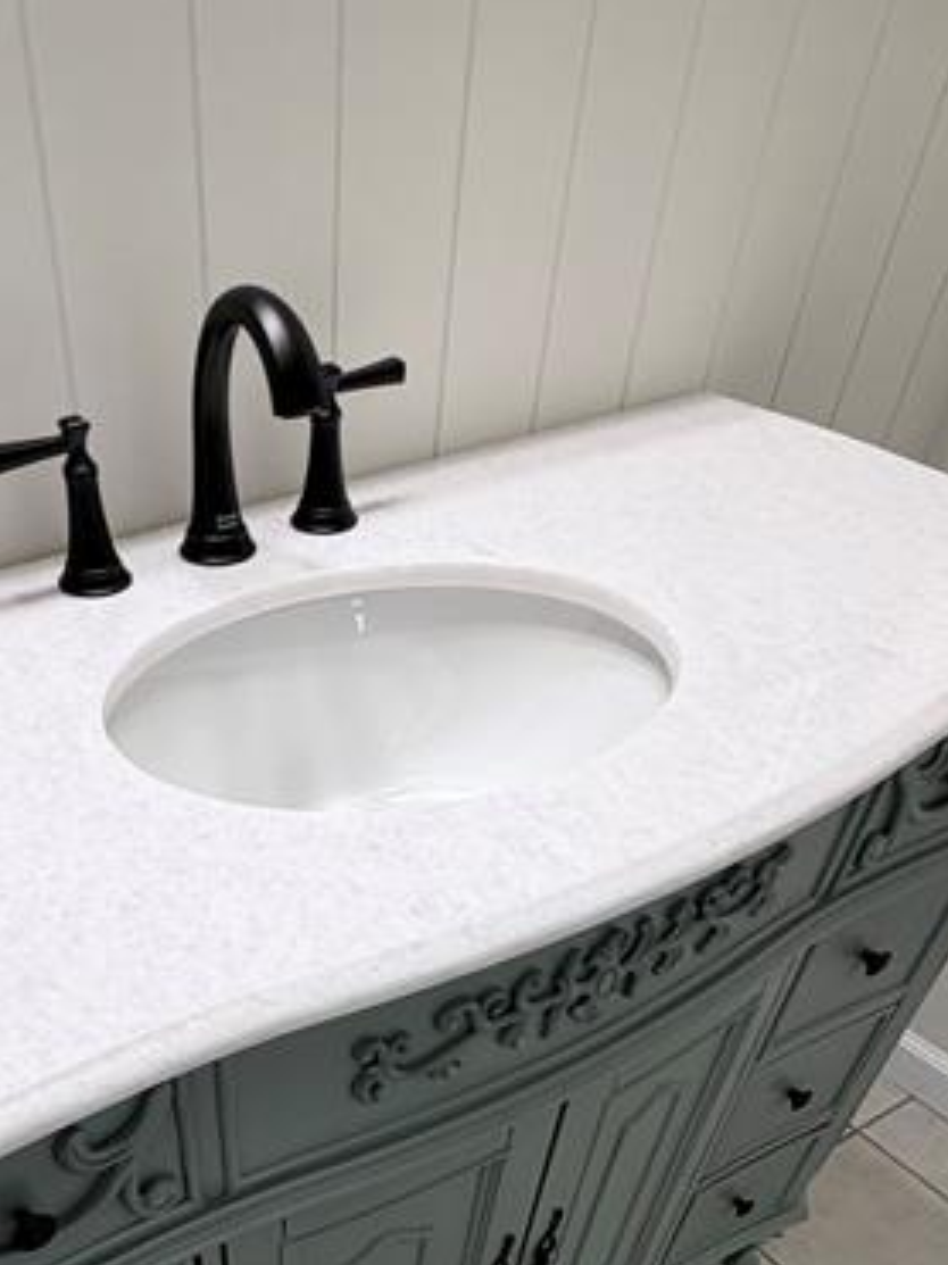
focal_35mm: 29
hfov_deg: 46.9
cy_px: 1248
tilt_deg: -52.4
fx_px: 1060
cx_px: 269
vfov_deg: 50.6
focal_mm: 2.22
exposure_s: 1/120
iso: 200
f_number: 2.2
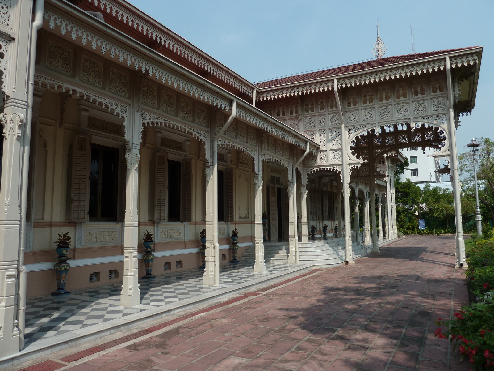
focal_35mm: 25
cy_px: 186
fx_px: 357
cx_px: 247
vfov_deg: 54.9
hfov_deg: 69.4
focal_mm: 4.1
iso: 80
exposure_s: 1/1000
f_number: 3.3
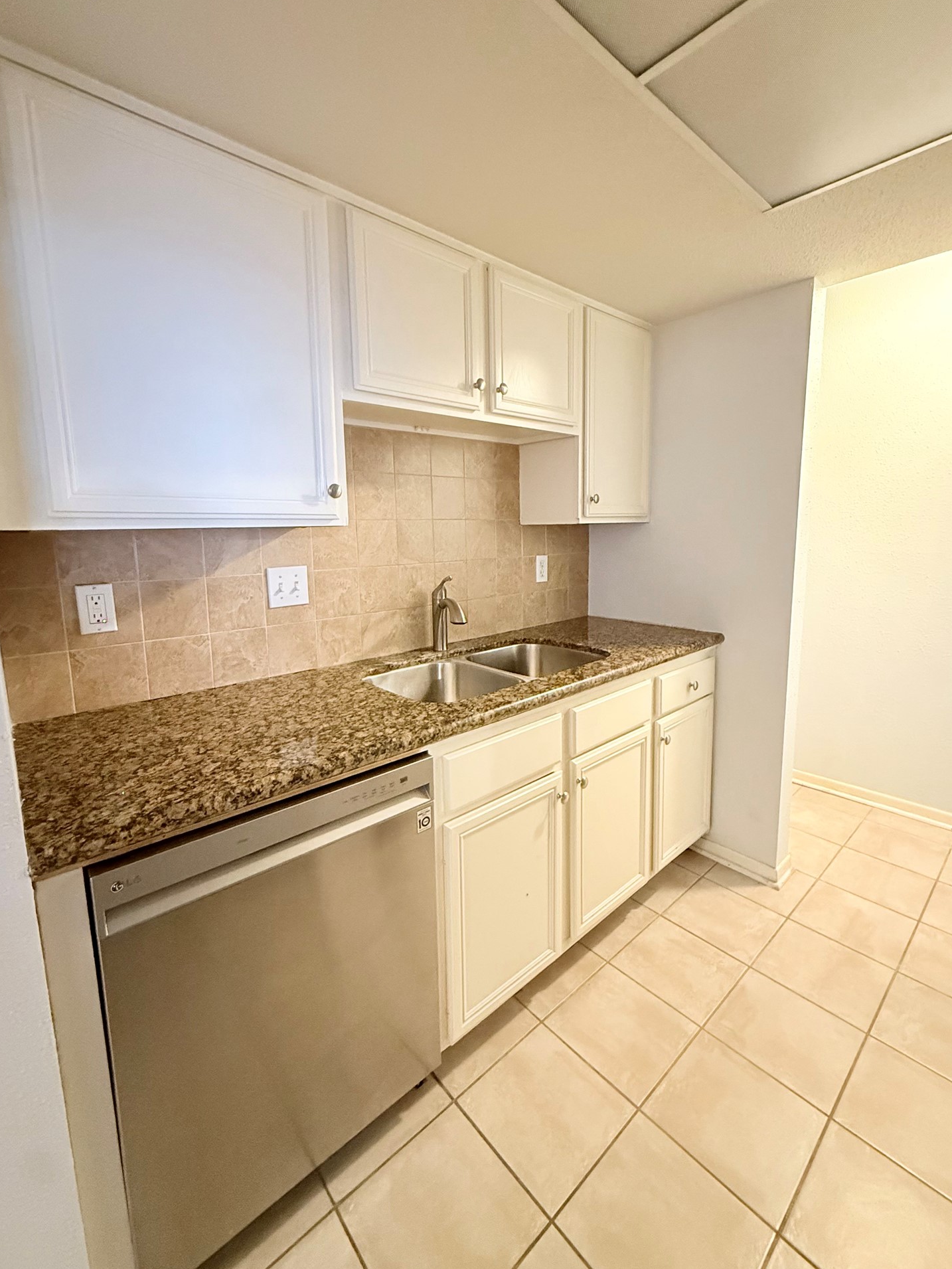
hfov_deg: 81.8
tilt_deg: -7.2
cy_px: 607
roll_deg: +0.4
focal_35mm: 15
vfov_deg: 98.1
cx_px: 484
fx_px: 550
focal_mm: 2.22
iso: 1000
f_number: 2.2
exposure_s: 1/40
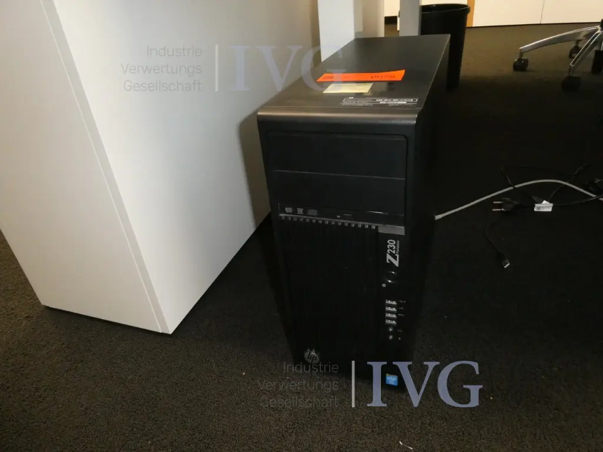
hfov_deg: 71.6
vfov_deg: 56.8
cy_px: 226
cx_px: 302
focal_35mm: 24
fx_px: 418
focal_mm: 4.3
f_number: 3.3
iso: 800
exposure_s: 1/60
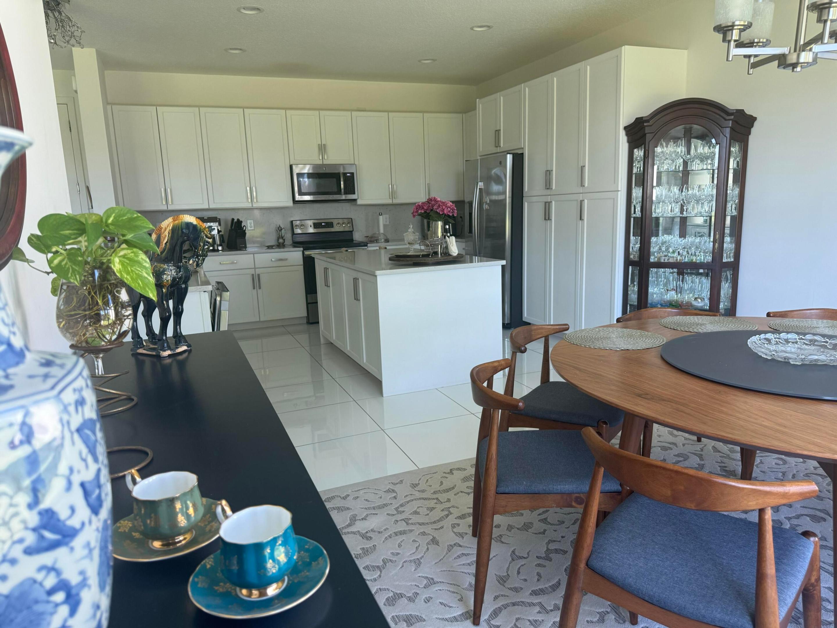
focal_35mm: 24
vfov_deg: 56.8
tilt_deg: -9.5
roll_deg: +2.4
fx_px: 580
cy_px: 314
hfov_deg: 71.6
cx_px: 418
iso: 160
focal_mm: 6.76
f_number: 1.78
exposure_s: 1/121
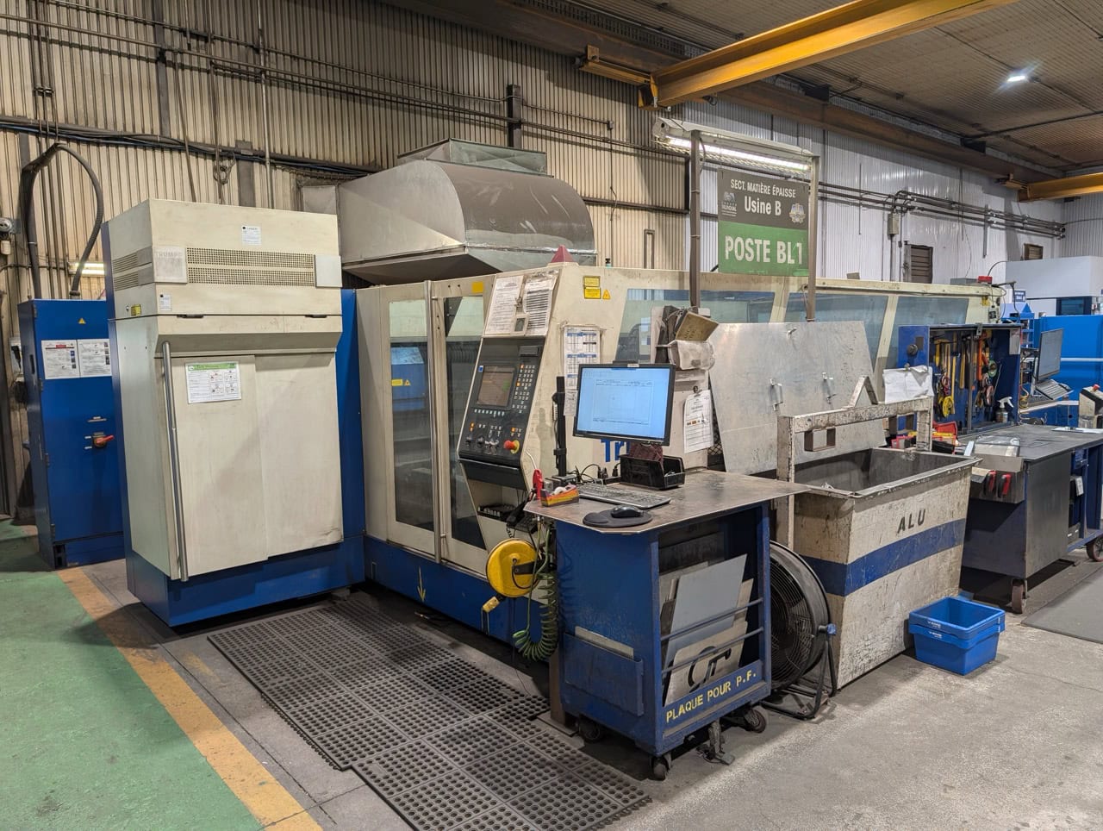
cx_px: 552
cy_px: 416
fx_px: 766
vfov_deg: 56.9
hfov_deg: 71.5
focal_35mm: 24
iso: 21
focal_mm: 6.9
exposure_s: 1/80
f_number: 1.7
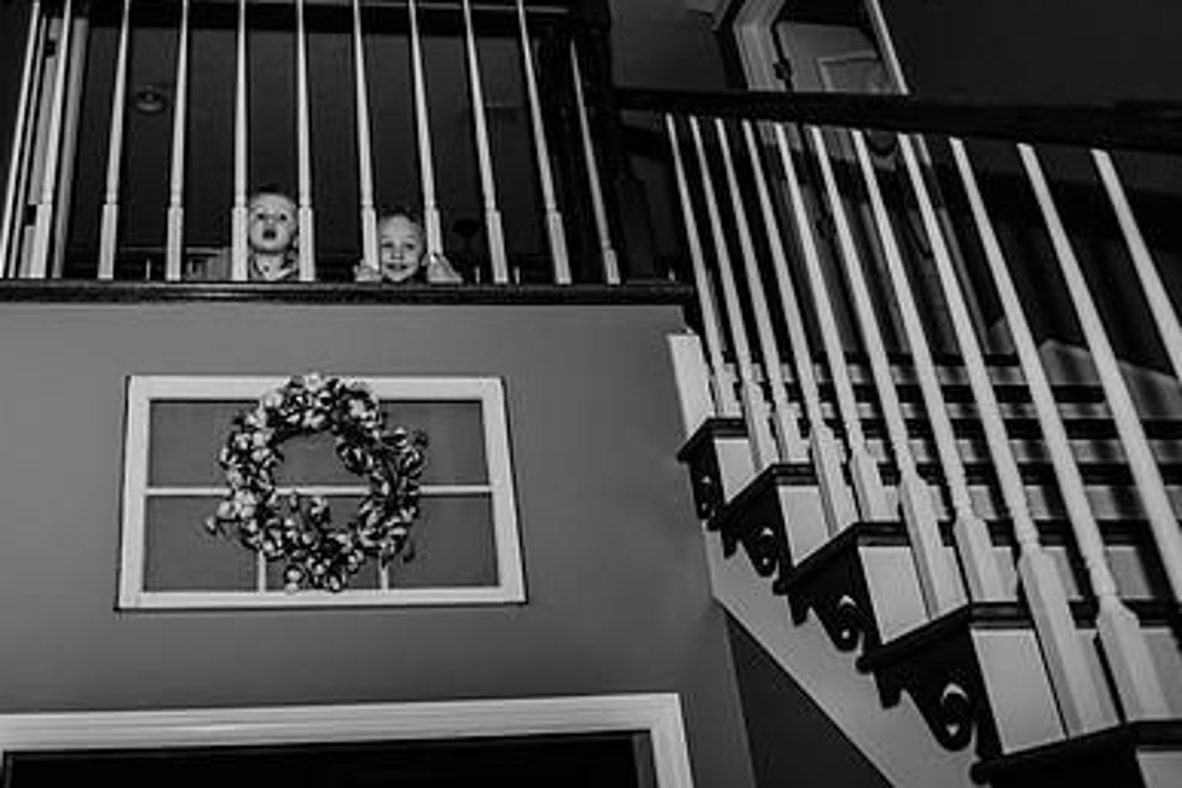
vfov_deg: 36.5
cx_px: 363
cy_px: 258
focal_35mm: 36
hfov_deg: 51.8
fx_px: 1182
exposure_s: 1/1000
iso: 400
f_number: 2.8
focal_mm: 24
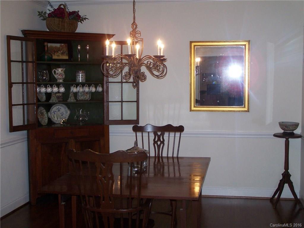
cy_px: 114
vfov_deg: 26.1
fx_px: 492
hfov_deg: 34.3
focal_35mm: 56
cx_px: 152
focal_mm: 9.3
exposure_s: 1/60
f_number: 3.1
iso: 140
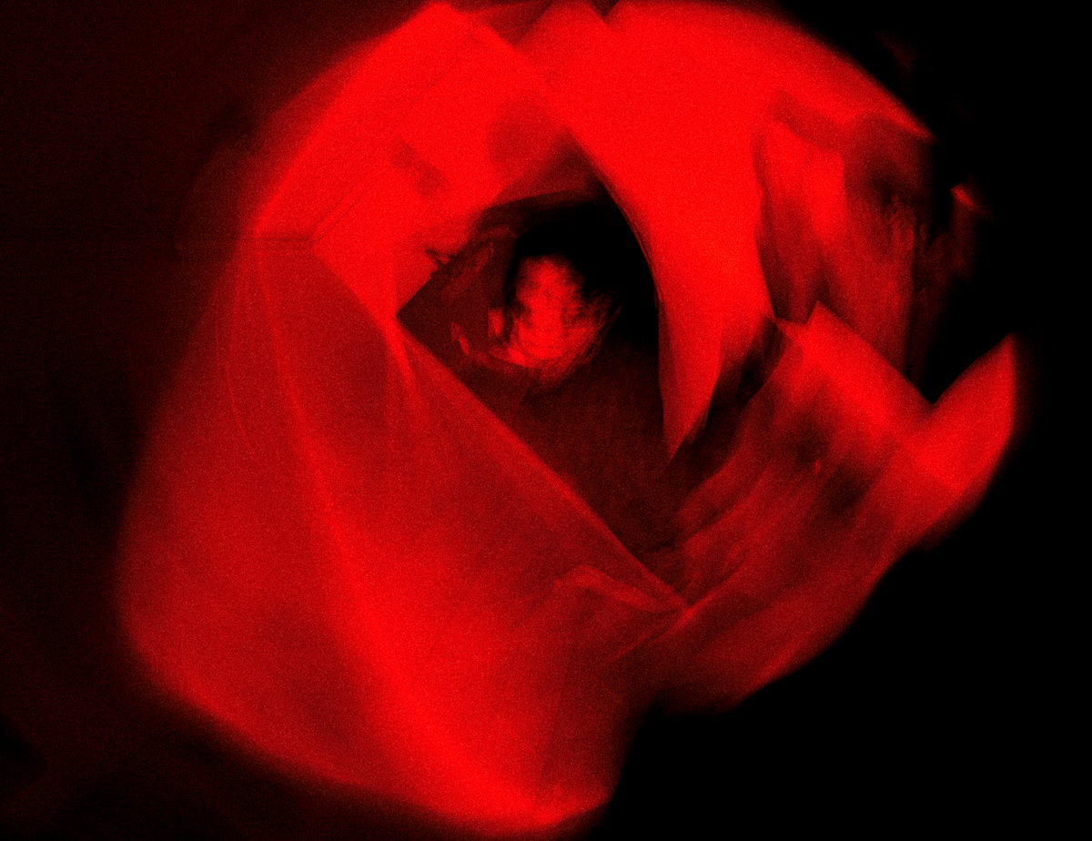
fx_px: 946
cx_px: 462
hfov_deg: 59.7
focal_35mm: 30
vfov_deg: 47.9
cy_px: 420
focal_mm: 18
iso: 100
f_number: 3.5
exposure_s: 1
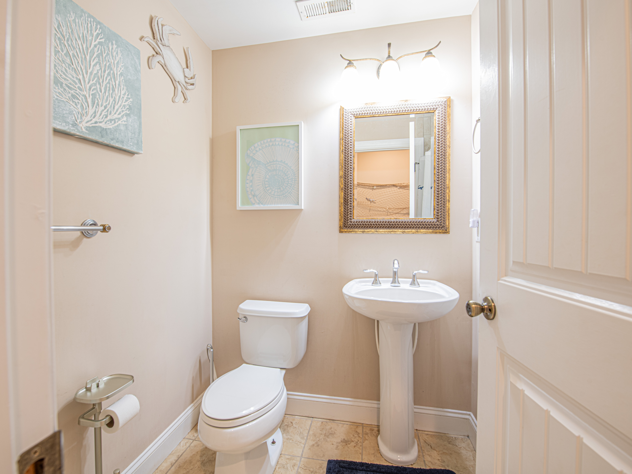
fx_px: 284
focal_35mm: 16
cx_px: 305
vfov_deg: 79.7
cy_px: 237
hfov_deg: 96.1
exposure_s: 1.3
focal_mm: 14
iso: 64
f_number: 9
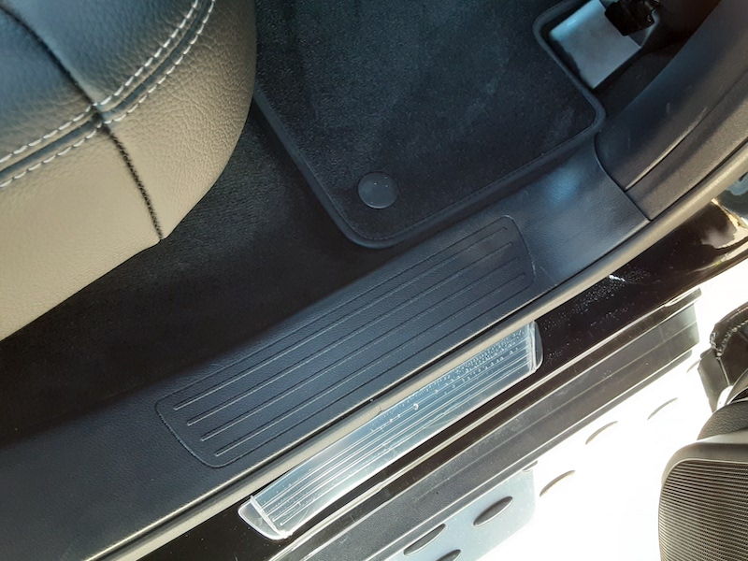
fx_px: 583
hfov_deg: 65.3
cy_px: 280
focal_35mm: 27
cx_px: 374
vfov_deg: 51.4
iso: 160
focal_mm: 2.91
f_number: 1.9
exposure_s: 1/60
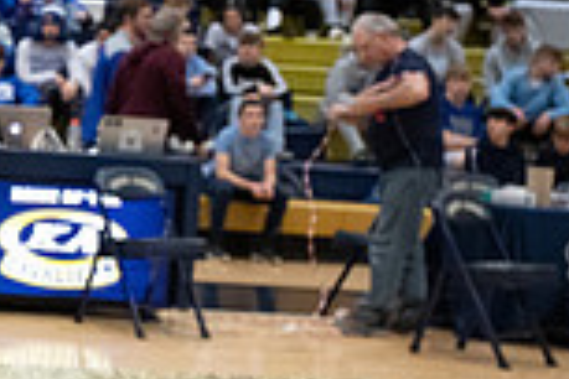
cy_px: 165
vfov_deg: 10.3
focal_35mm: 133
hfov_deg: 13.8
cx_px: -454
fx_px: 2102
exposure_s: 1/160
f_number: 5.6
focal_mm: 35
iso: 5000
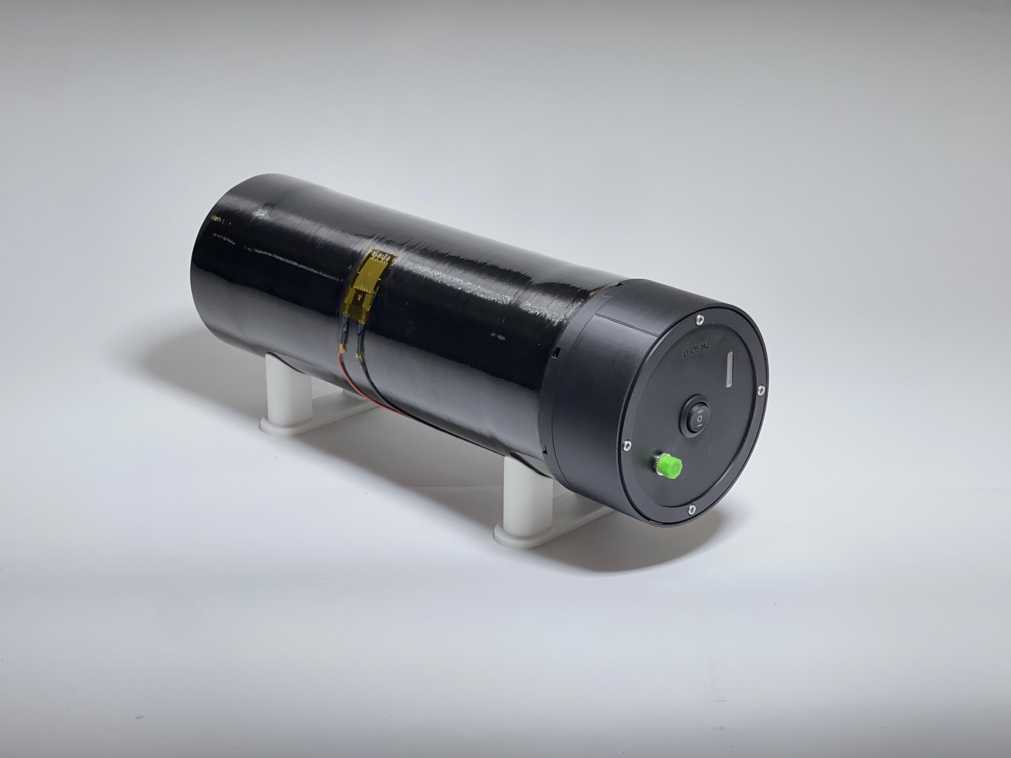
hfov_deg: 30.3
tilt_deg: -22.4
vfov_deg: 22.9
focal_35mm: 64
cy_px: 379
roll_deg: -1.3
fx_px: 1869
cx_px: 506
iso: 25
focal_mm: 7.5
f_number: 2.2
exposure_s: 1/215
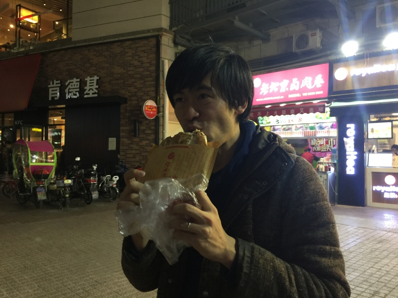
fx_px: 333
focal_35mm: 29
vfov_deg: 48.2
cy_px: 149
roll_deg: -1.0
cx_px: 199
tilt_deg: +1.7
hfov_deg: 61.7
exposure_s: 1/17
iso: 64
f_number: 2.2
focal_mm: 4.15
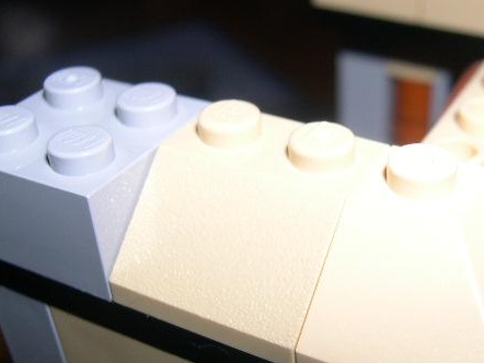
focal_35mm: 55
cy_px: 244
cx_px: 344
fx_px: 769
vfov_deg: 26.4
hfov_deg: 34.4
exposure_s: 1/60
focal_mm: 8
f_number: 7.6
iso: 100
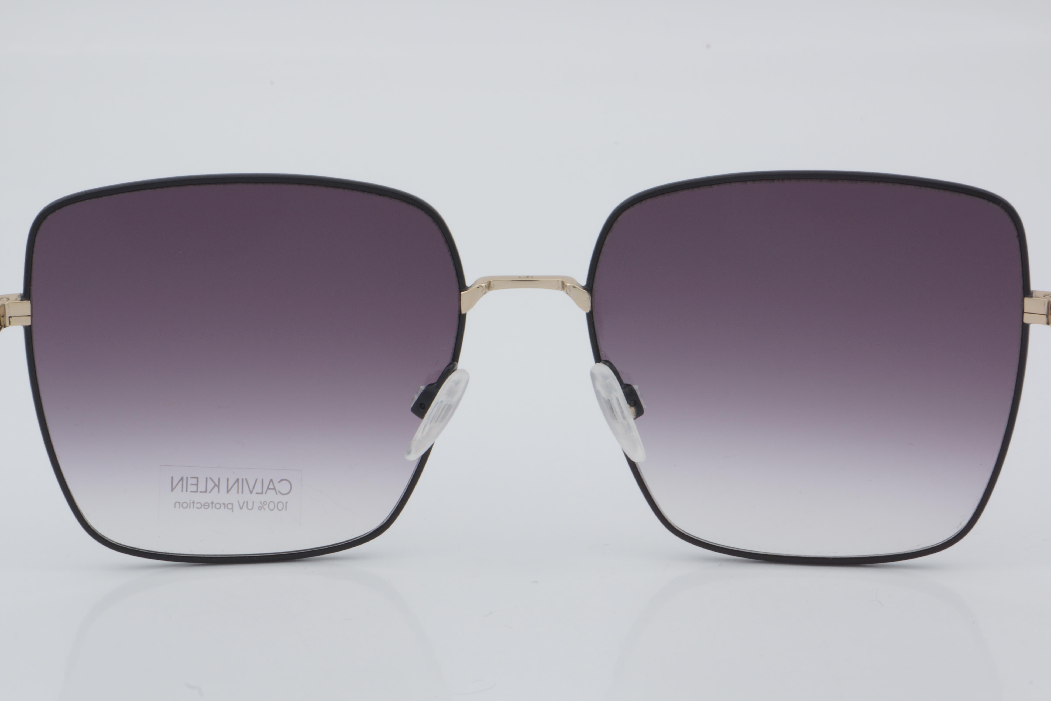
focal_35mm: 82
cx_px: 526
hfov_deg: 24.6
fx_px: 2408
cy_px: 350
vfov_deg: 16.6
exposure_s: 1/4
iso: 100
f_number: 32
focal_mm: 55
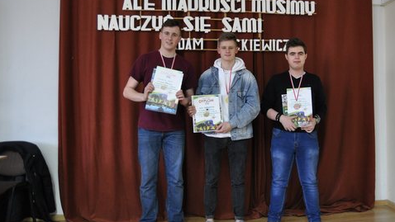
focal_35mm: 63
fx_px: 660
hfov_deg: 33.2
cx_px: 238
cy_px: 99
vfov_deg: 19.1
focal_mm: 32
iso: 800
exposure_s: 1/30
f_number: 2.8
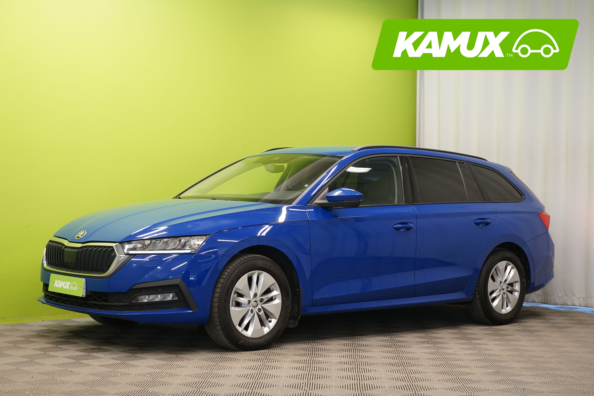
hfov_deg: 32.9
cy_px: 198
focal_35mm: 61
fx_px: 1006
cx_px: 297
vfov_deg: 22.3
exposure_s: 1/20
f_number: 11
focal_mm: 61
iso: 1600
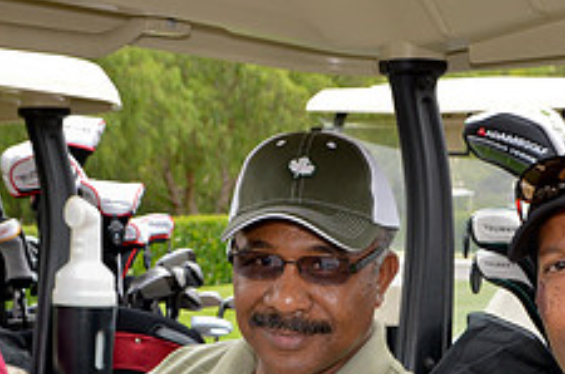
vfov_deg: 12.9
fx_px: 1633
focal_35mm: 104
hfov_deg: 19.6
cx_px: 364
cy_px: 379
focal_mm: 27
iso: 200
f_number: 6.3
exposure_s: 1/200
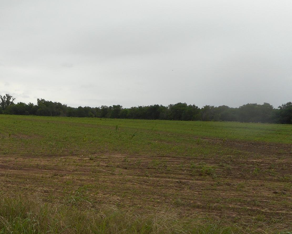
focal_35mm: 45
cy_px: 174
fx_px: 389
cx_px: 25
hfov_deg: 38.2
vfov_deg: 32.8
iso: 80
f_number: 3.7
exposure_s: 1/320
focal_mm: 4.5
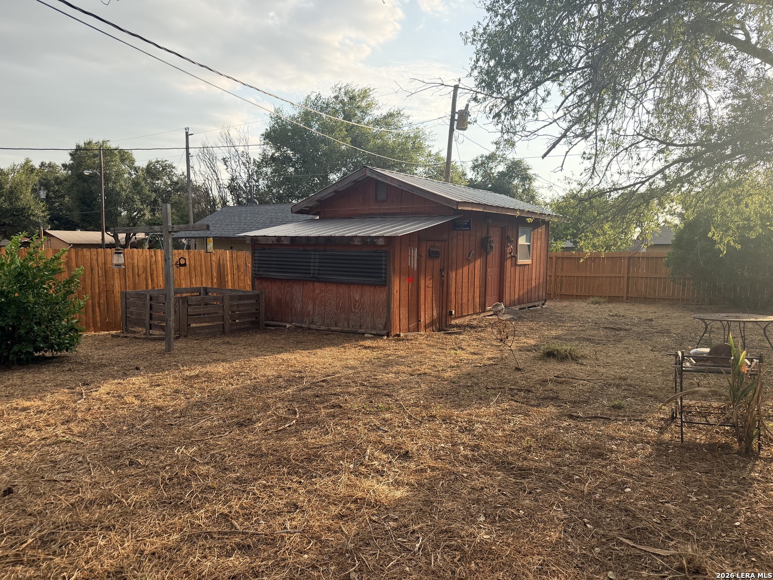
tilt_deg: -4.7
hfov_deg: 71.6
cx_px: 386
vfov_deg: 56.8
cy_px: 290
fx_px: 536
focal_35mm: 24
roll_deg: +0.3
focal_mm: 6.76
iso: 100
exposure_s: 1/2169
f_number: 1.78
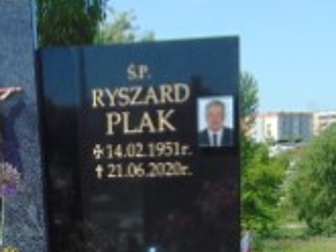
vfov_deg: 13.7
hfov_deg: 20.1
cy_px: 445
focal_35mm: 97
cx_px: 81
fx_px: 942
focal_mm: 4.5
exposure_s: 1/1000
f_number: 3
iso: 80
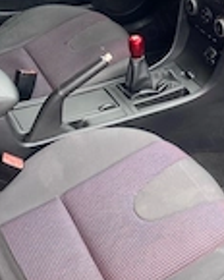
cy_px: 41
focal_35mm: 70
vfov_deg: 26.4
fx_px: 580
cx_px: 210
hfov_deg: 21.3
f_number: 1.8
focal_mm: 4.25
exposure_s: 1/118
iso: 125
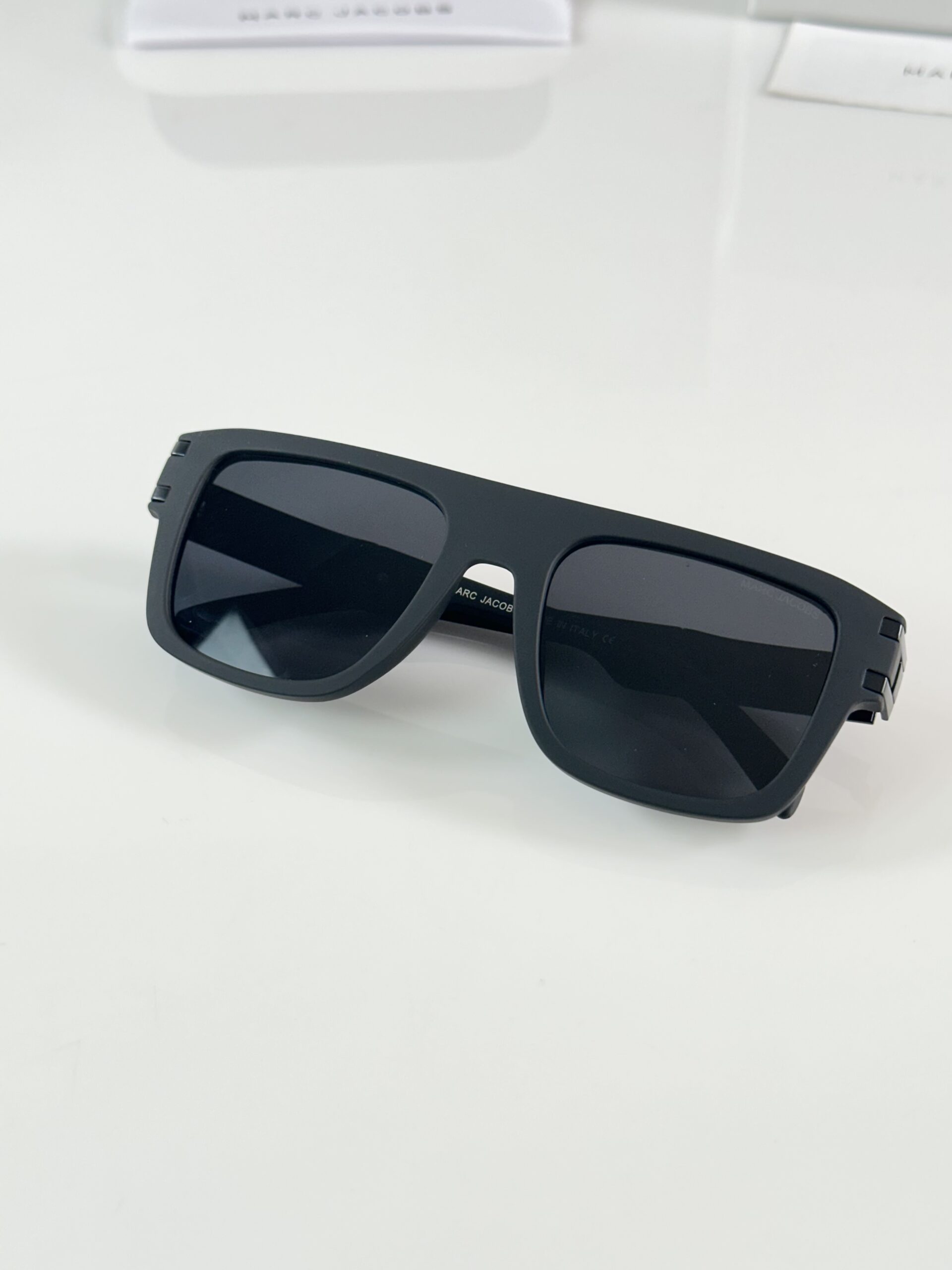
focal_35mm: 48
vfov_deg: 39.7
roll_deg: +0.7
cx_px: 476
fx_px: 1760
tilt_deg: -40.9
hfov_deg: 30.3
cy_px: 635
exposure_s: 1/100
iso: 50
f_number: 1.78
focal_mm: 6.86
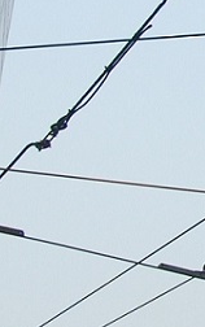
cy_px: 45
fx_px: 1730
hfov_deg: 6.2
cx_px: 621
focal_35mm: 194
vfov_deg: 10.7
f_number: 3.8
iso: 360
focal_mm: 20
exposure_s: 1/60
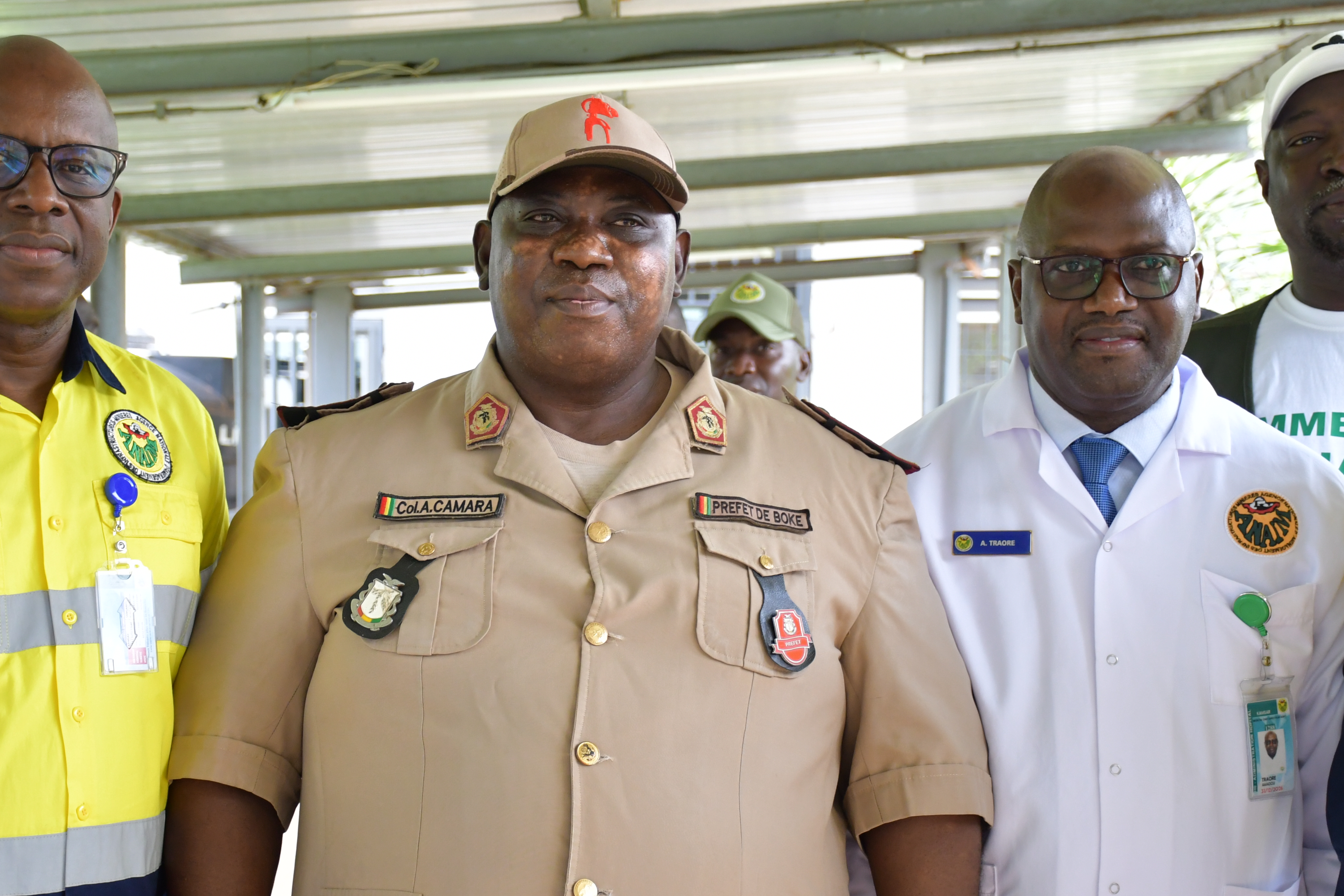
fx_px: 3024
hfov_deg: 25.0
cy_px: 482
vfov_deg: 16.9
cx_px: 584
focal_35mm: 81
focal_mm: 40
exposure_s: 1/320
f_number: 4.5
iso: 1000
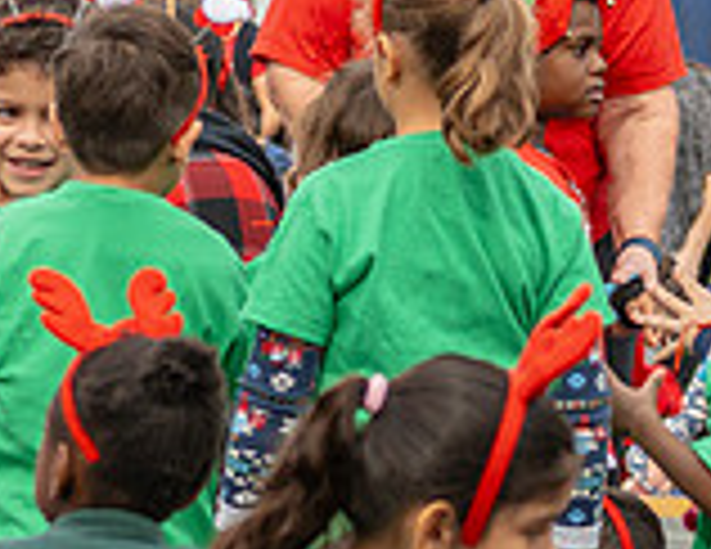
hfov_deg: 4.8
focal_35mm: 410
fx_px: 8512
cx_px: 505
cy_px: 128
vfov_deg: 3.7
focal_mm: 68
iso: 110
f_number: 5.6
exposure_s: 1/250
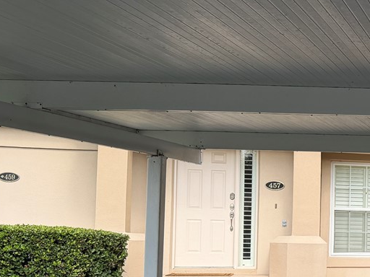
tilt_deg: +2.8
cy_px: 225
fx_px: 802
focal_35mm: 75
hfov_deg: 22.8
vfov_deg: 19.4
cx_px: 499
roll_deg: -0.3
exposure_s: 1/1060
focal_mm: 6.76
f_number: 1.78
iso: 80
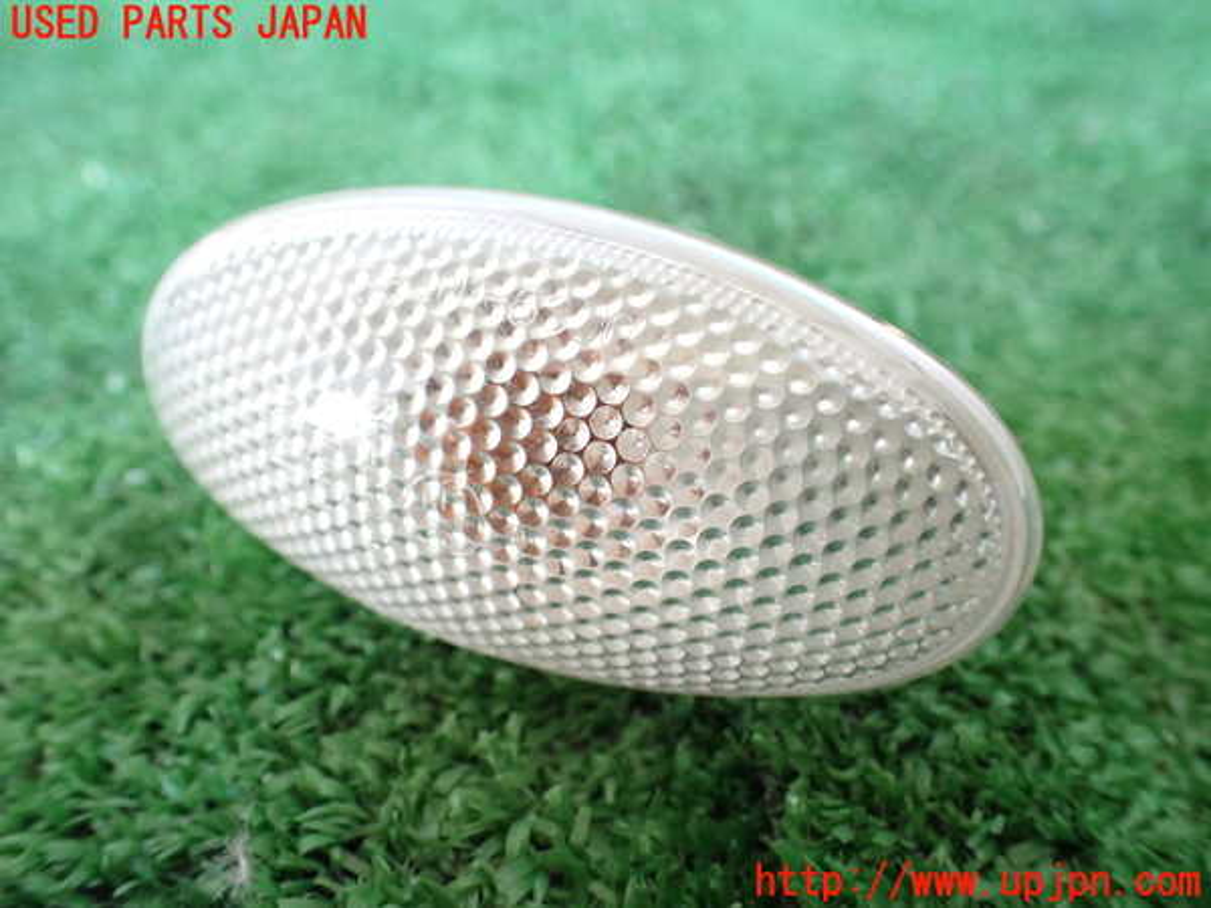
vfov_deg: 46.8
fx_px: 1050
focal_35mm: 30
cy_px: 454
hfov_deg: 60.0
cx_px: 606
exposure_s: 1/80
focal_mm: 5.4
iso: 800
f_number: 2.3
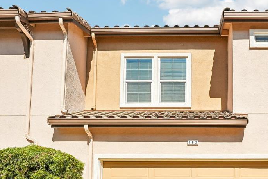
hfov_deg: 52.0
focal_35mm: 35
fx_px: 262
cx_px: 198
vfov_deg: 34.7
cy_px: 172
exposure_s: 1/2500
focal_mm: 16.1
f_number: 8
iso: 640
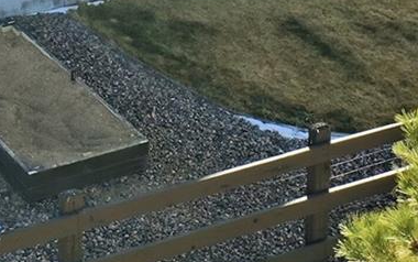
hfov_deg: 17.2
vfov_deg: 10.0
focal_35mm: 120
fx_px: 1368
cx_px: 50
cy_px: -286
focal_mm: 10.3
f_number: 5
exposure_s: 1/320
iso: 100
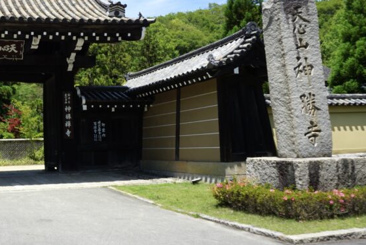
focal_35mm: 44
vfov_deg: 30.4
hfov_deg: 41.8
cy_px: 90
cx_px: 55
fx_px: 447
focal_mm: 16
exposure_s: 1/125
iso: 100
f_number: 11
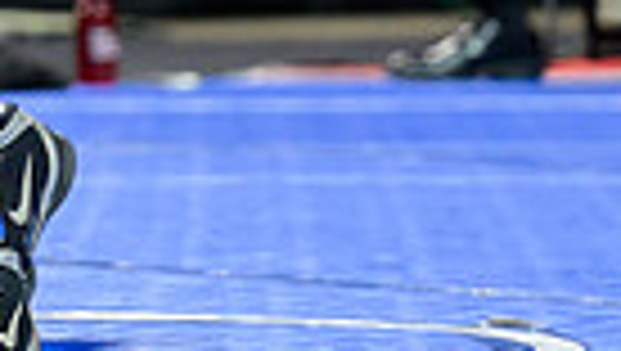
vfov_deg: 2.3
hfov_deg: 4.0
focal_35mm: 529
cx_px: -577
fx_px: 8721
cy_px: -345
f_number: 2.8
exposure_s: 1/800
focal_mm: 91
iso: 2500
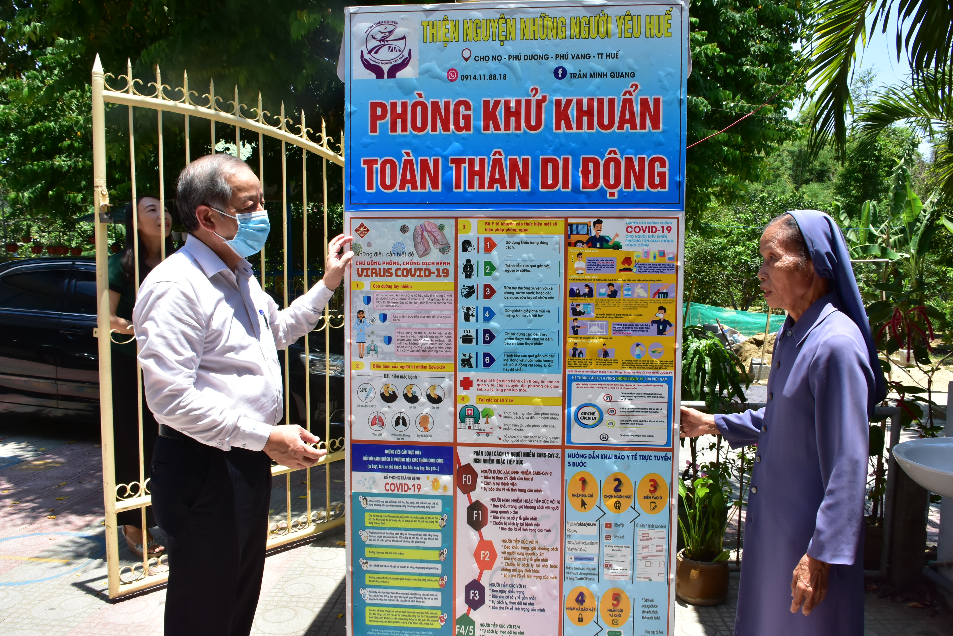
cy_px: 318
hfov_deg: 67.4
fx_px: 715
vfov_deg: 48.0
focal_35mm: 27
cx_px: 476
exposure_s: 1/400
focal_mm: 18
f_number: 10
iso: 640
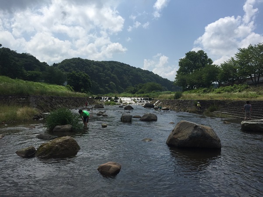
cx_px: 132
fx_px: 220
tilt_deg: -0.1
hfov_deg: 61.7
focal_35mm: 29
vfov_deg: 48.2
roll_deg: -2.0
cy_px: 98
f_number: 2.2
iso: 32
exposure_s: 1/3300
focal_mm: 4.15
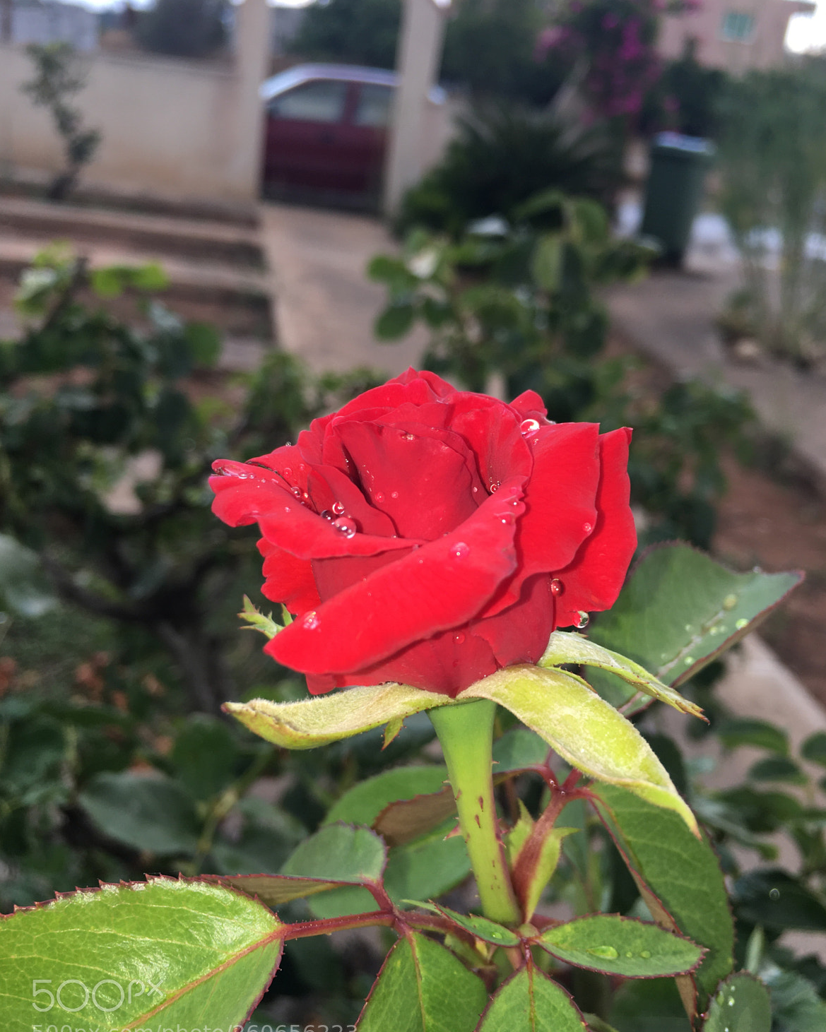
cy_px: 523
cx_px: 412
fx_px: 947
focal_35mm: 31
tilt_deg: -23.9
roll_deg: -8.4
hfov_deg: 47.1
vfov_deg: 57.2
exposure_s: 1/112
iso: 25
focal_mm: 4.15
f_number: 2.2
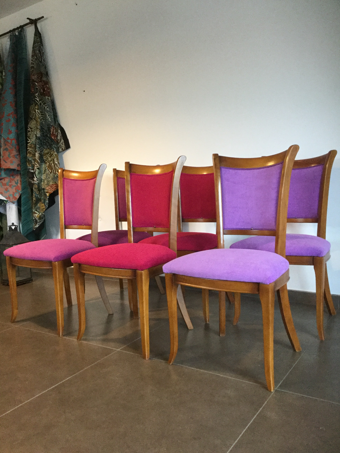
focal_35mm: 31
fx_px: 406
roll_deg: +1.5
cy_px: 226
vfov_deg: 58.4
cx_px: 170
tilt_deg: -6.2
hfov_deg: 45.4
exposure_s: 1/25
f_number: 2.4
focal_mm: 3.3
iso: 200
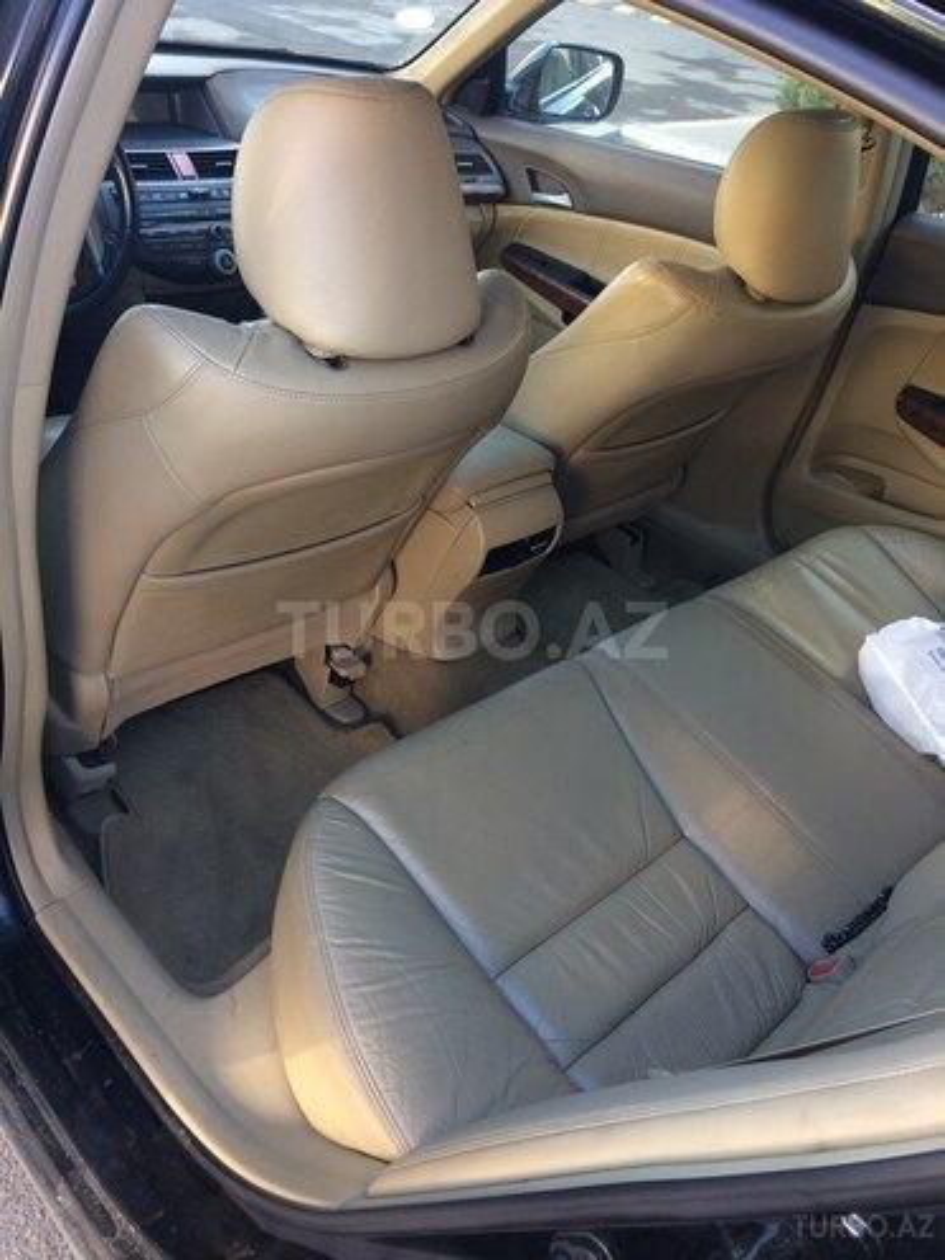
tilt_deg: -35.4
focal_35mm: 29
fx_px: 1056
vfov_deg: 61.7
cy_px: 630
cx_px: 472
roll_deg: -8.2
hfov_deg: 48.2
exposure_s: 1/50
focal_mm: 4.15
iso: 40
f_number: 2.2
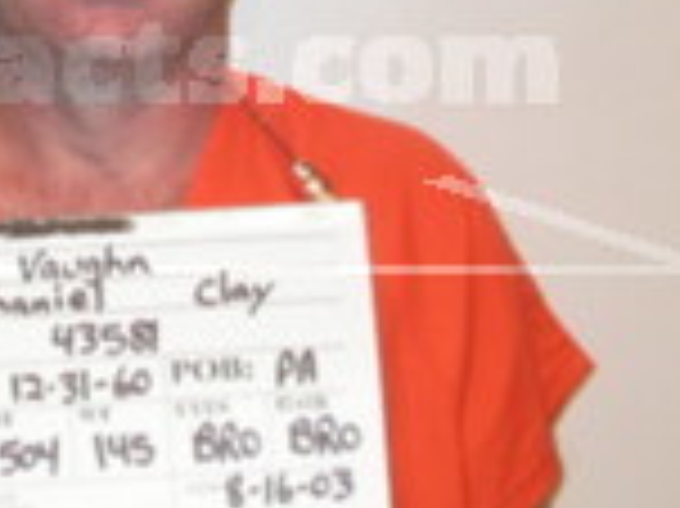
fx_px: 2473
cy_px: 52
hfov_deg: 15.4
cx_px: 43
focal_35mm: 126
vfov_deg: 11.7
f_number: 3
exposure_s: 1/60.3
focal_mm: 11.5
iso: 100
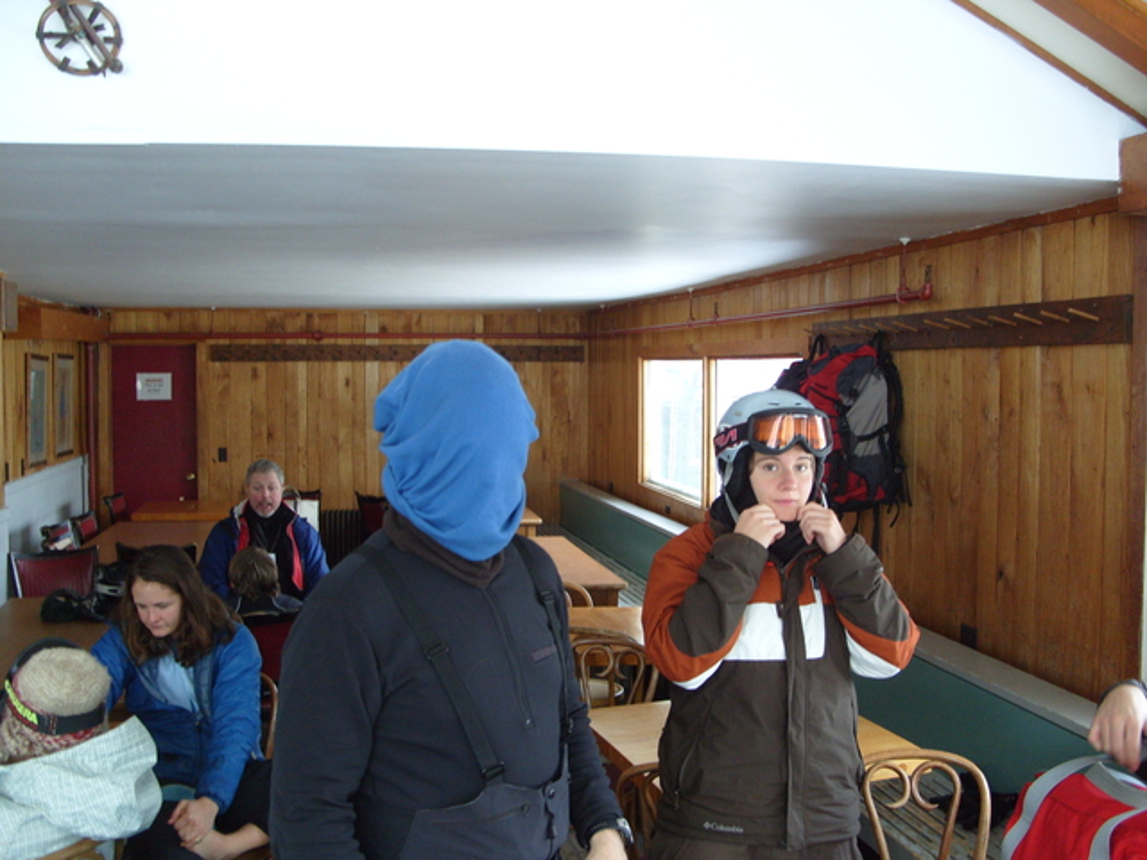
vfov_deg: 40.7
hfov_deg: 52.6
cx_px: 574
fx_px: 1160
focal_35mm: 35
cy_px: 430
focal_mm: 7.8
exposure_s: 1/45
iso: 200
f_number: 2.8
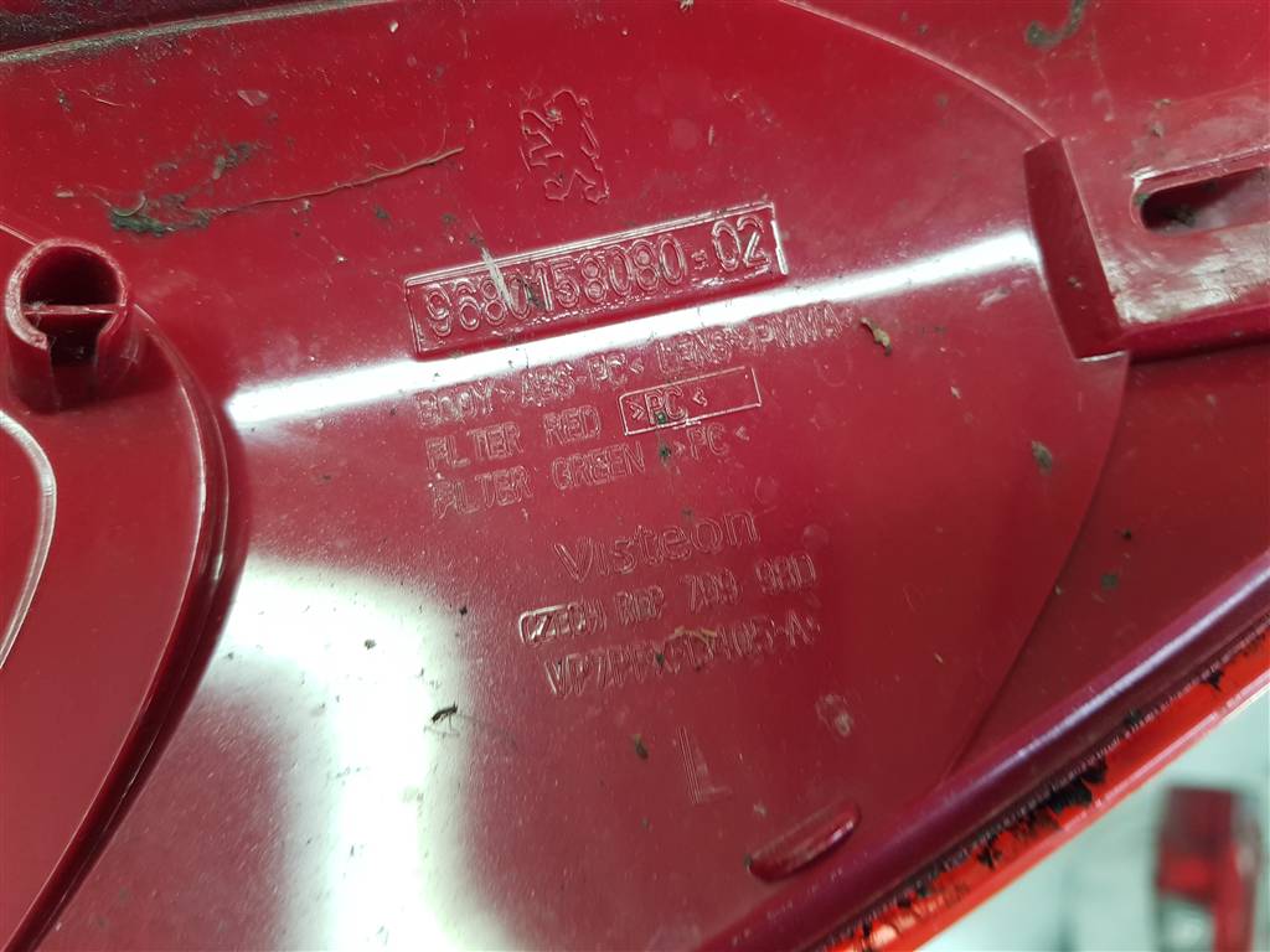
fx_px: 954
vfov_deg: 53.1
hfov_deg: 67.3
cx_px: 635
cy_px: 476
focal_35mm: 26
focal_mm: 4.2
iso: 125
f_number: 1.7
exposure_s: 1/100
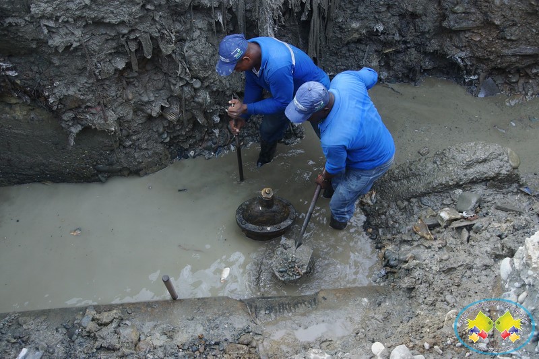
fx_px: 584
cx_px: 270
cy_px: 180
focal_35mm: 39
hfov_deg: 49.6
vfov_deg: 34.2
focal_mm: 26
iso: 400
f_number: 4
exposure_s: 1/400
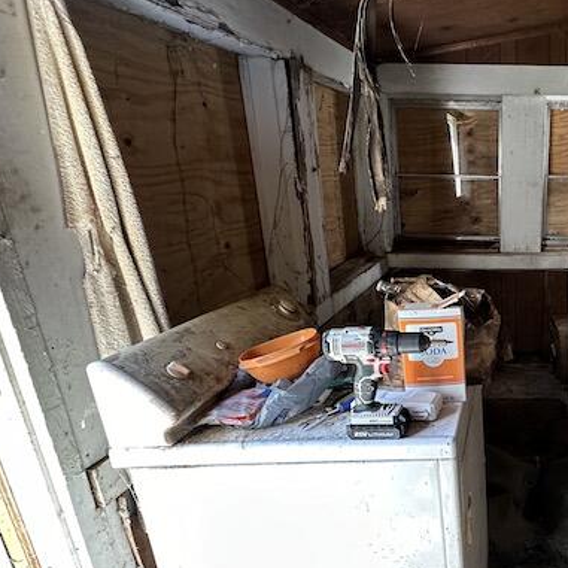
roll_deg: -1.1
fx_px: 483
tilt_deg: -18.0
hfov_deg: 52.5
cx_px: 525
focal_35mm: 26
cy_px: 319
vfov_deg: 60.7
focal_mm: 2.22
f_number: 2.2
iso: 320
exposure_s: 1/78
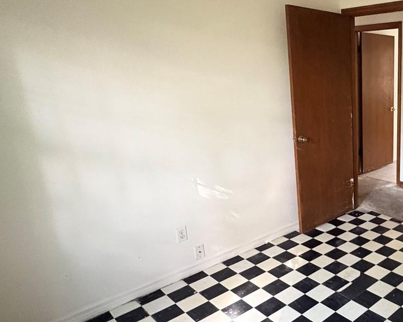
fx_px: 358
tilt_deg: -13.4
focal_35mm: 30
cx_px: 379
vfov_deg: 48.5
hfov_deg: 50.5
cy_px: 154
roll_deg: +0.5
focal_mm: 2.22
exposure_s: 1/43
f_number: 2.2
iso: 1000
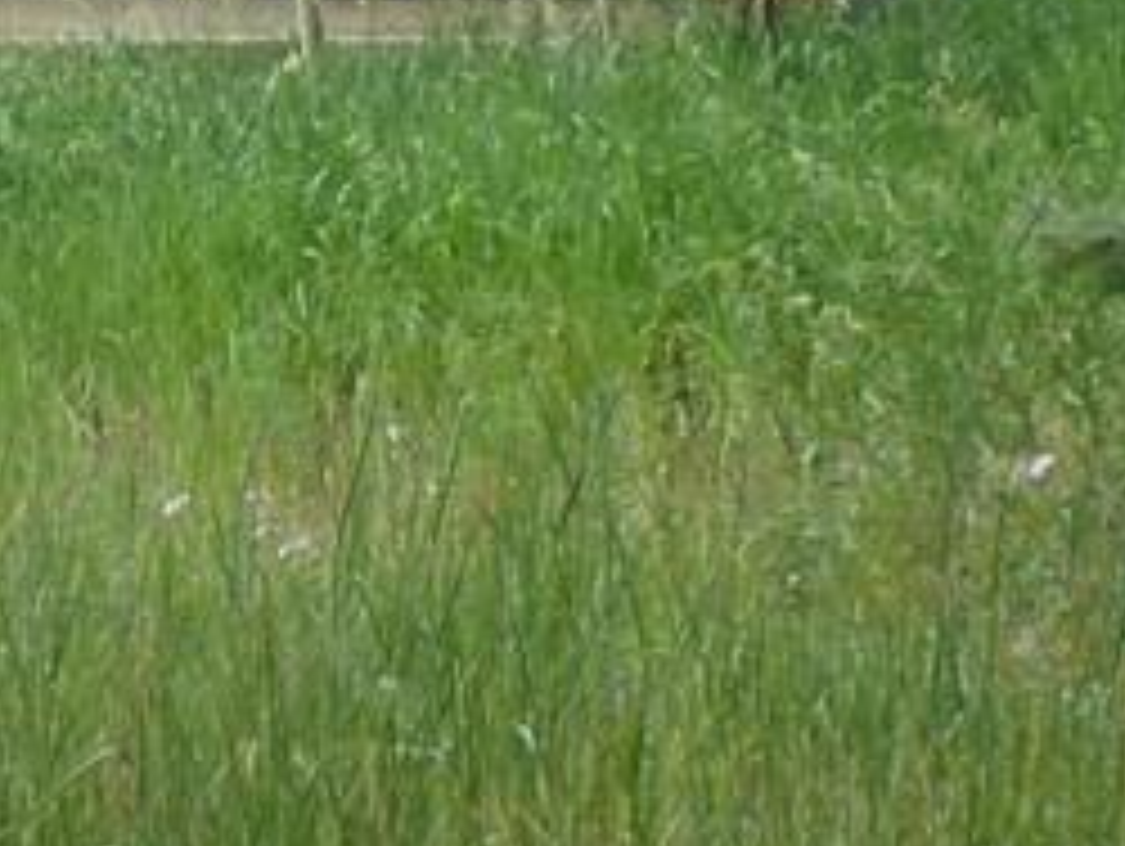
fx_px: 5205
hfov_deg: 11.3
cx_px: -1017
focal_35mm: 160
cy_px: 184
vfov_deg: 9.3
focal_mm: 4.5
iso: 100
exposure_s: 1/125
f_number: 3.1
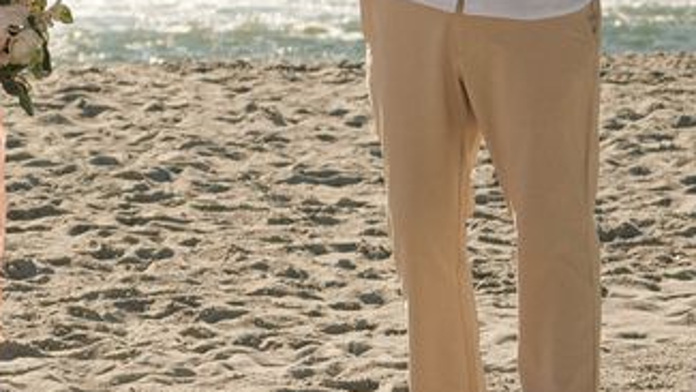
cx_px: -394
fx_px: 6184
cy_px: -35
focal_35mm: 335
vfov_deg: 3.6
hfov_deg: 6.4
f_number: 5
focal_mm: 50
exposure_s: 1/1000
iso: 125
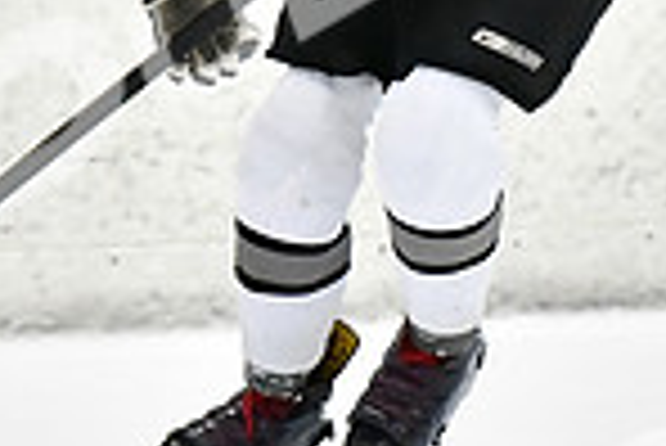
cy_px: -7
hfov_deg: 2.7
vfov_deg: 1.8
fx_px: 14185
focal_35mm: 766
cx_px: 212
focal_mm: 130
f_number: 2.8
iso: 6400
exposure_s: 1/1600
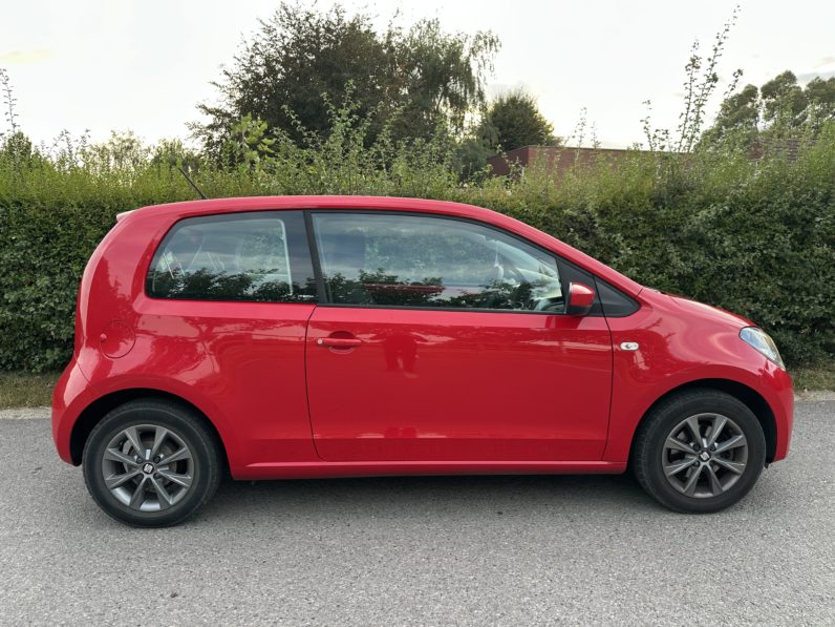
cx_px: 418
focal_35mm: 24
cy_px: 314
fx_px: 579
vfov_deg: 56.8
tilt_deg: -9.1
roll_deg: -1.0
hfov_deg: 71.6
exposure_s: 1/132
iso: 64
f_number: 1.78
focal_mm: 6.86
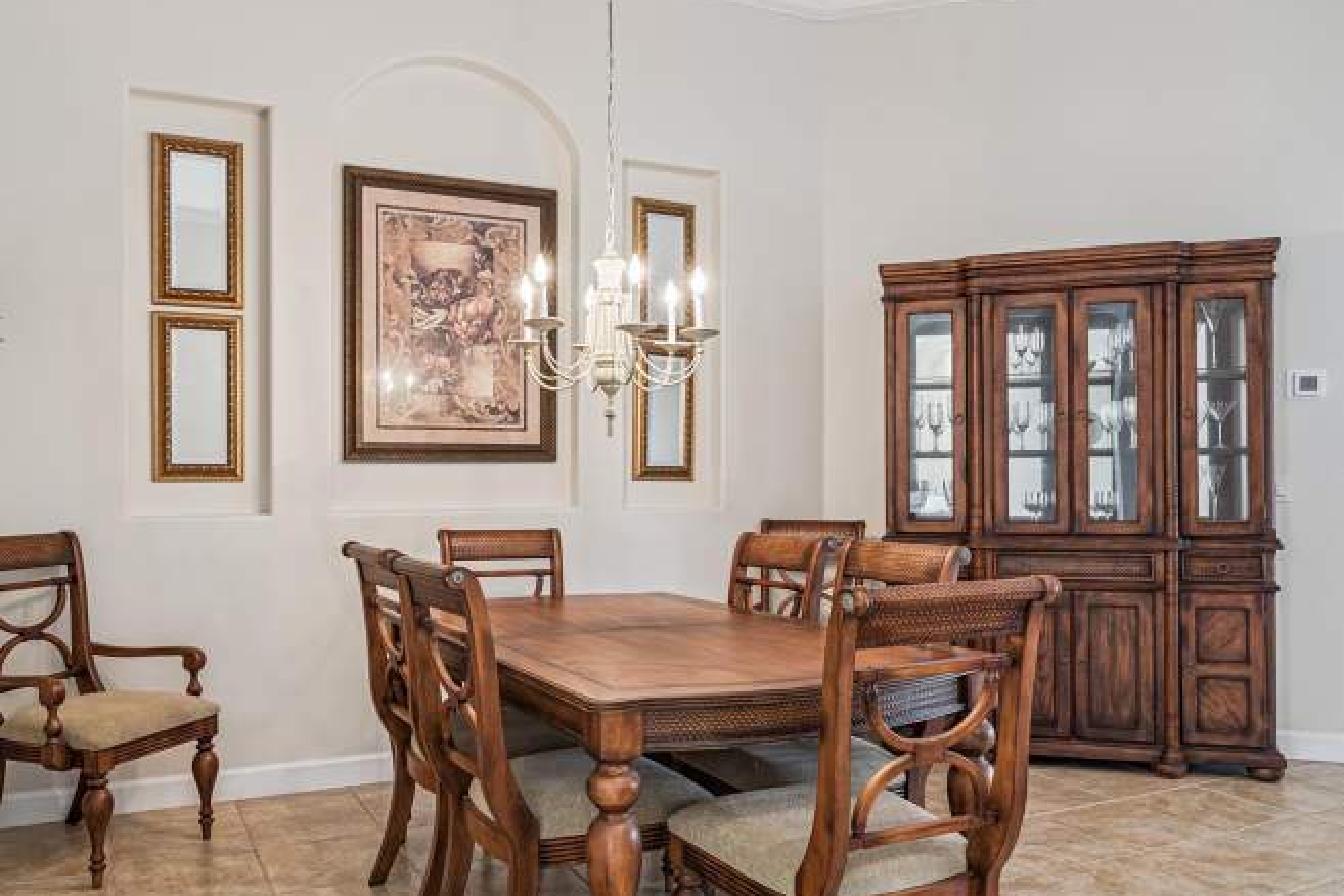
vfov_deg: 46.2
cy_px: 472
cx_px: 622
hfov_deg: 65.2
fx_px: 1050
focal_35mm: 28
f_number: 11
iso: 800
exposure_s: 1/10
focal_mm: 23.1
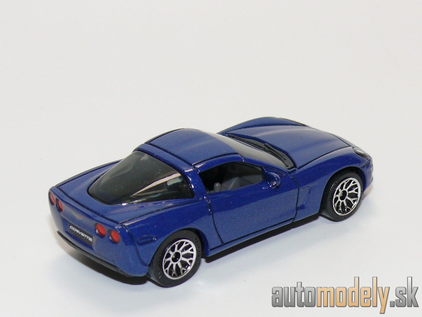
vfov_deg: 12.8
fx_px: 1414
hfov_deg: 17.0
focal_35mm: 116
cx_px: 211
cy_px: 158
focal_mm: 14.3
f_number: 4
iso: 100
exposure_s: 1/30
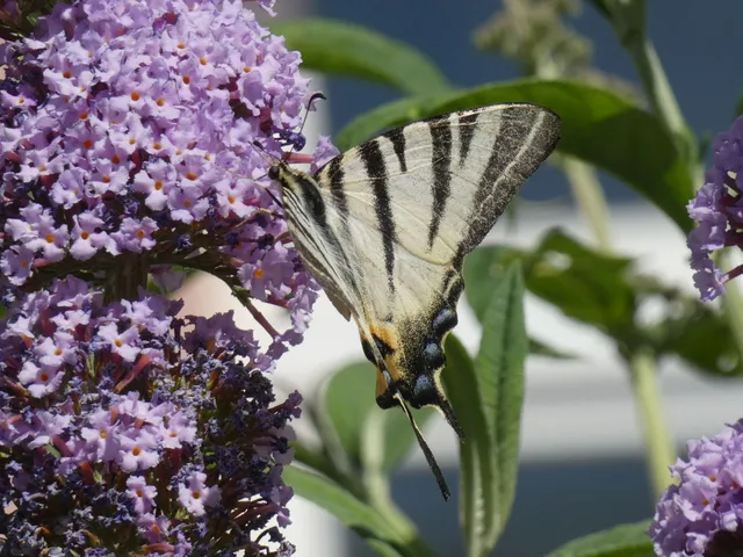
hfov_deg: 5.7
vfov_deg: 4.2
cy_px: 278
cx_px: 372
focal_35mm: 350
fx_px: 7512
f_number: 5.6
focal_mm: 62.7
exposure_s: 1/500
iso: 80
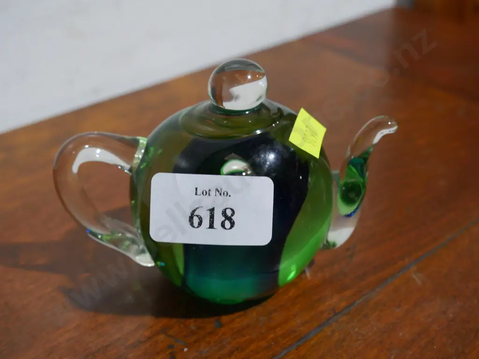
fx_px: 692
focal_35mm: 50
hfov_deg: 38.2
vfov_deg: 29.1
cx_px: 240
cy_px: 180
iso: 800
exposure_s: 1/60
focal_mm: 25
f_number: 5.3
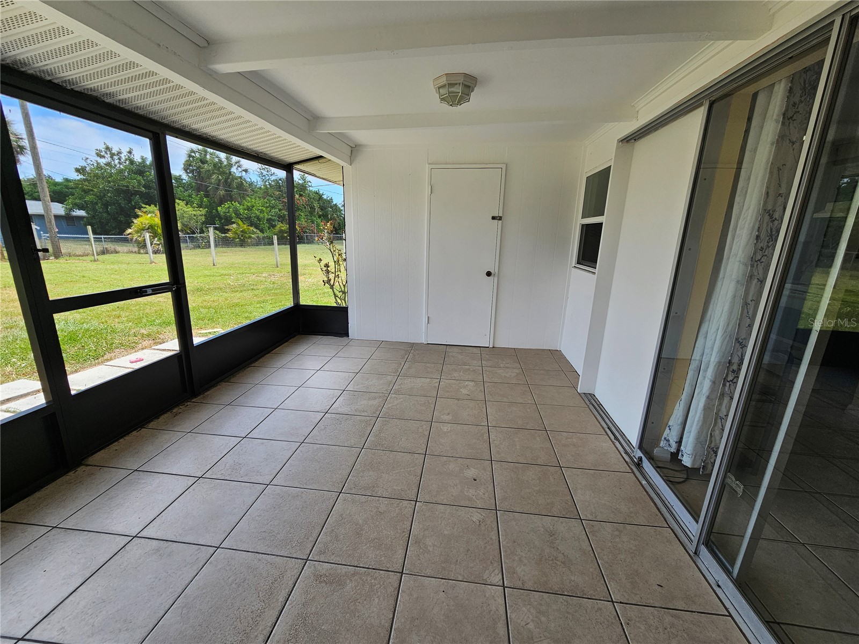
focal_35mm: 13
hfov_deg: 106.2
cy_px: 322
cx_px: 430
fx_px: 323
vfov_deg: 89.9
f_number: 2.2
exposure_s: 1/349
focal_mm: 2.2
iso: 50
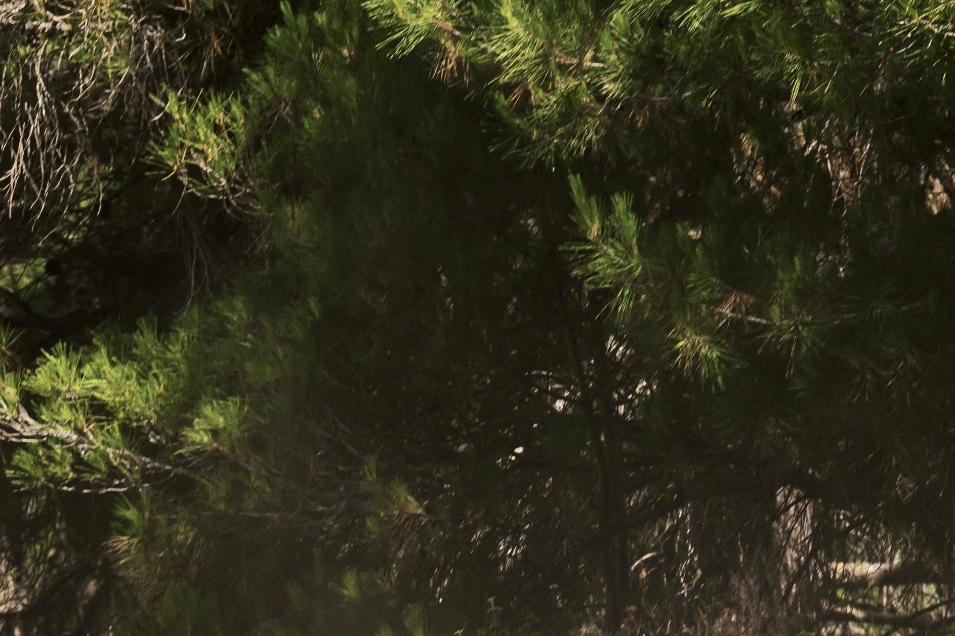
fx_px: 16995
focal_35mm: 641
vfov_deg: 2.1
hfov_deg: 3.2
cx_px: -238
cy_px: 913
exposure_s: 1/2000
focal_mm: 200
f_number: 5.6
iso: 400
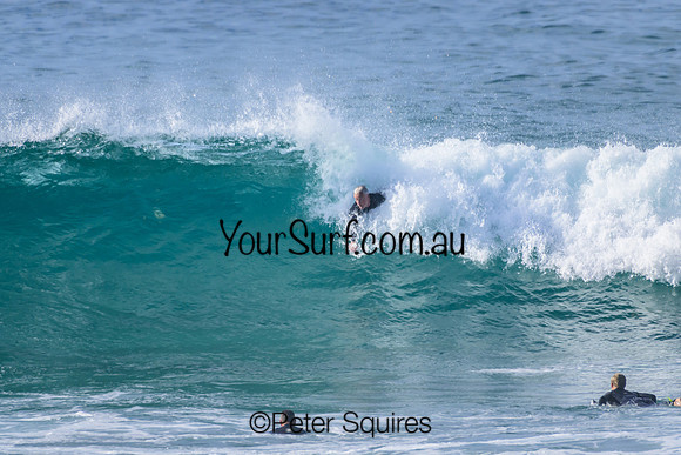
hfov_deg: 2.1
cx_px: 340
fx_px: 18920
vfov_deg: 1.4
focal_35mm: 1000
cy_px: 228
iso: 1000
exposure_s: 1/2000
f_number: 11
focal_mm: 1000
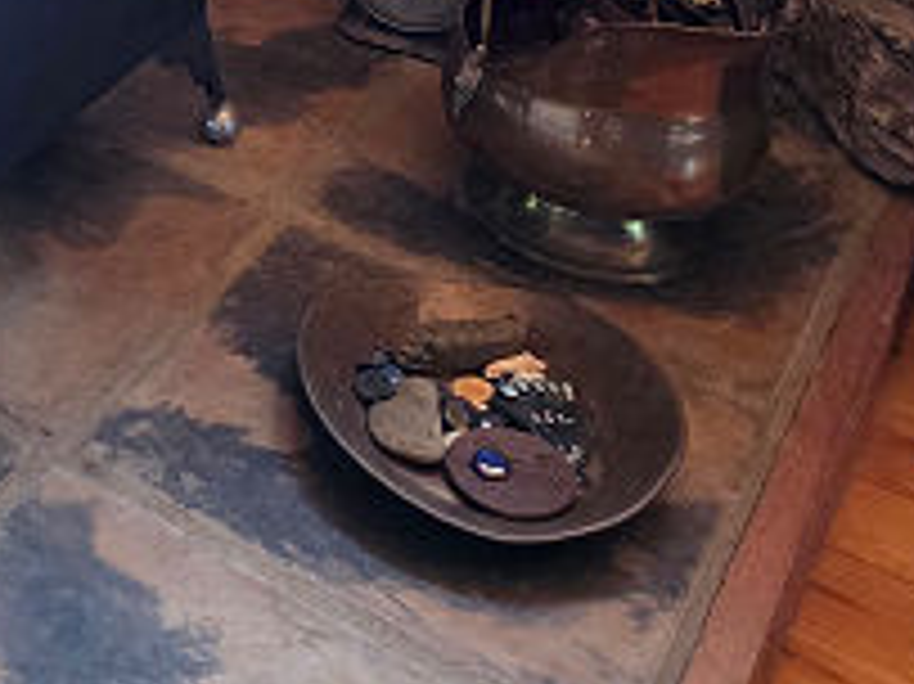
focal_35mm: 68
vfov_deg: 19.4
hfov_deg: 25.3
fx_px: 1794
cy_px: -279
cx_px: -225
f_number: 1.7
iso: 1600
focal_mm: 6.3
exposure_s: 1/120
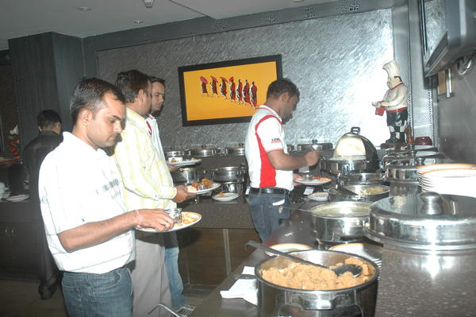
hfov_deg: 57.3
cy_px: 158
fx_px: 436
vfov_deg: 39.9
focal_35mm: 33
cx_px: 238
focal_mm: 22
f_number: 4.5
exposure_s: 1/60
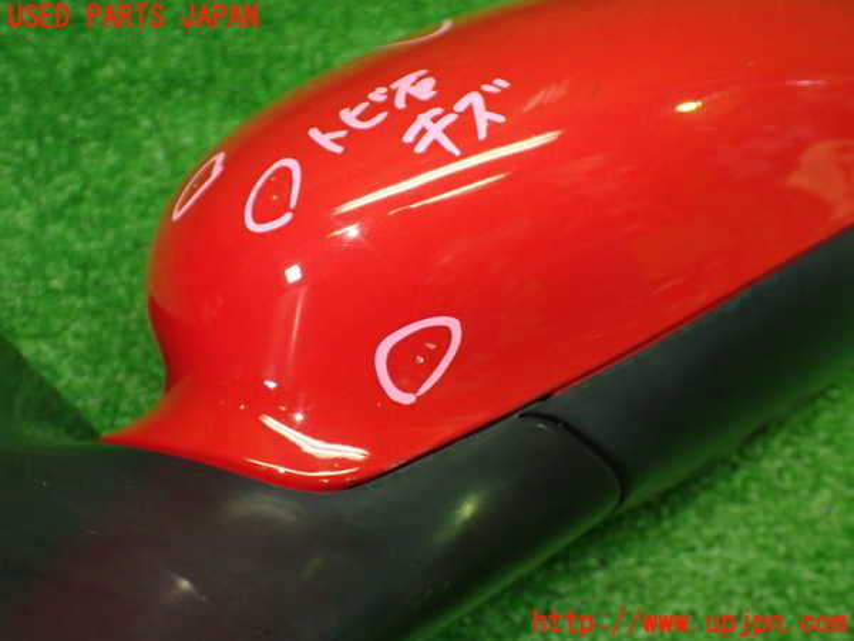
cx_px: 427
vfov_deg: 35.1
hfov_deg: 45.8
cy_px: 320
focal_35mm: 41
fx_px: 1011
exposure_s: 1/160
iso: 800
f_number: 2.8
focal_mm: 7.31
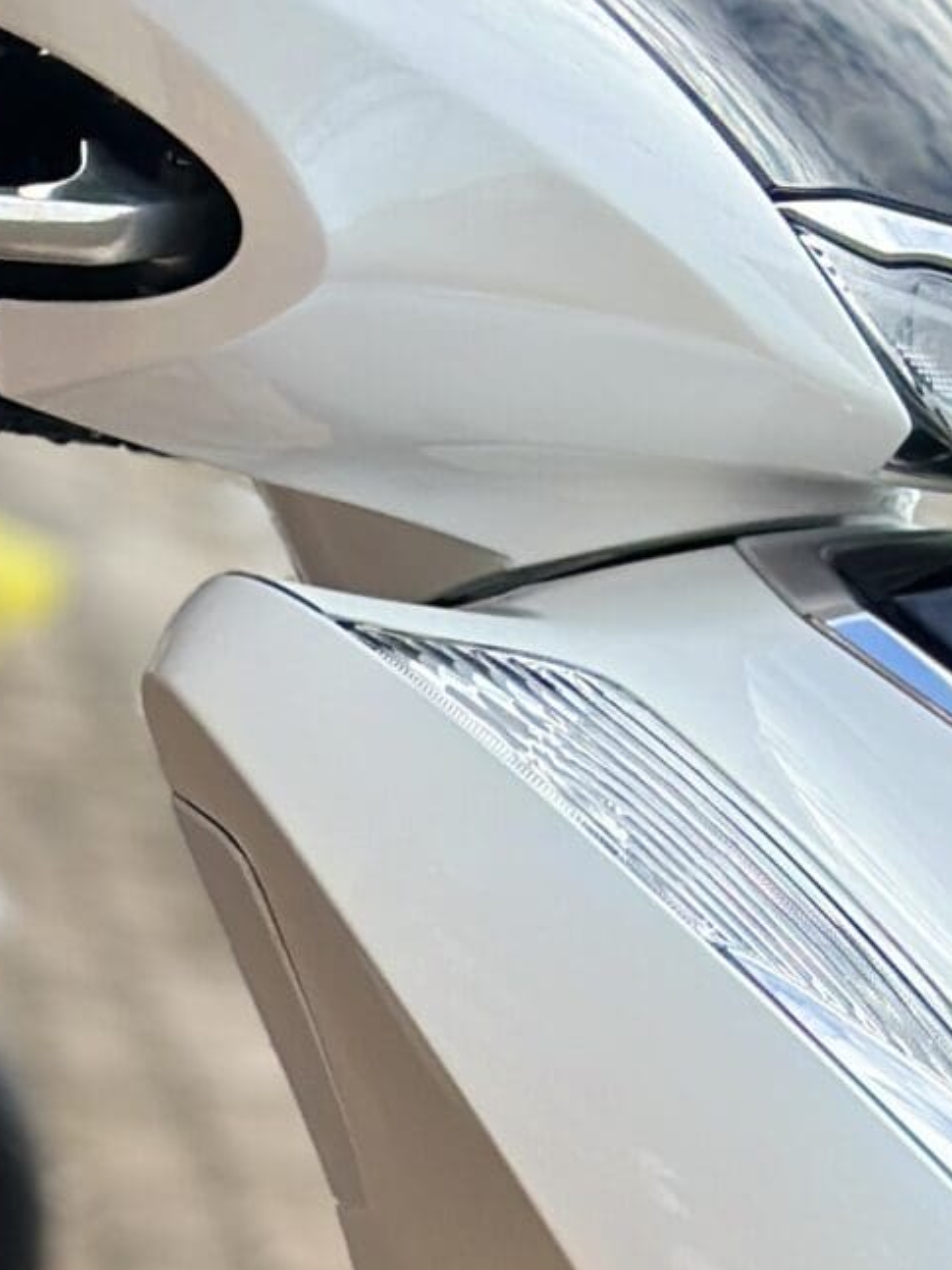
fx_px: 6969
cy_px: 2136
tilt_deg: -17.1
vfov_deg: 10.0
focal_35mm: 190
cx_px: 915
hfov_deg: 7.8
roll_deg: -6.9
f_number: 1.78
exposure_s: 1/2252
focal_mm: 6.86
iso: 100
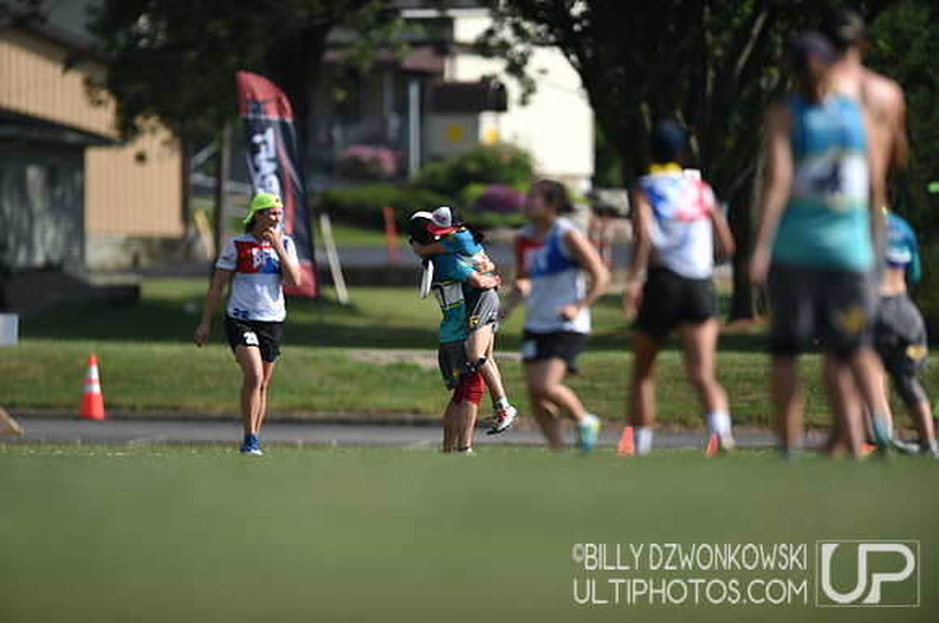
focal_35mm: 400
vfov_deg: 3.4
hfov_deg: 5.2
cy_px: 312
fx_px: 10419
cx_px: 470
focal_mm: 400
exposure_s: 1/1000
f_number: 2.8
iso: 50
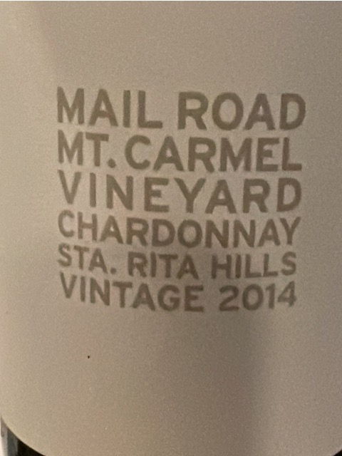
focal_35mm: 30
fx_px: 395
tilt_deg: -54.5
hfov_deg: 46.8
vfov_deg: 60.0
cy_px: 228
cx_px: 171
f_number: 2.4
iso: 800
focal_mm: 1.54
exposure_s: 1/60
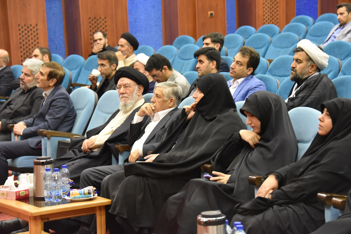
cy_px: 117
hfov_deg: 19.4
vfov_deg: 13.1
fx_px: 1024
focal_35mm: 105
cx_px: 176
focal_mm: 105
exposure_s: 1/30
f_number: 5.3
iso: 6400
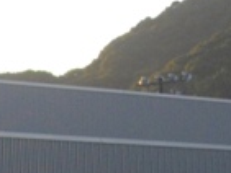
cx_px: -233
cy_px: 139
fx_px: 1550
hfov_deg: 8.1
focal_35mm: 232
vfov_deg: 6.4
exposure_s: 1/400
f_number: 2.9
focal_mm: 5.7
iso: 100
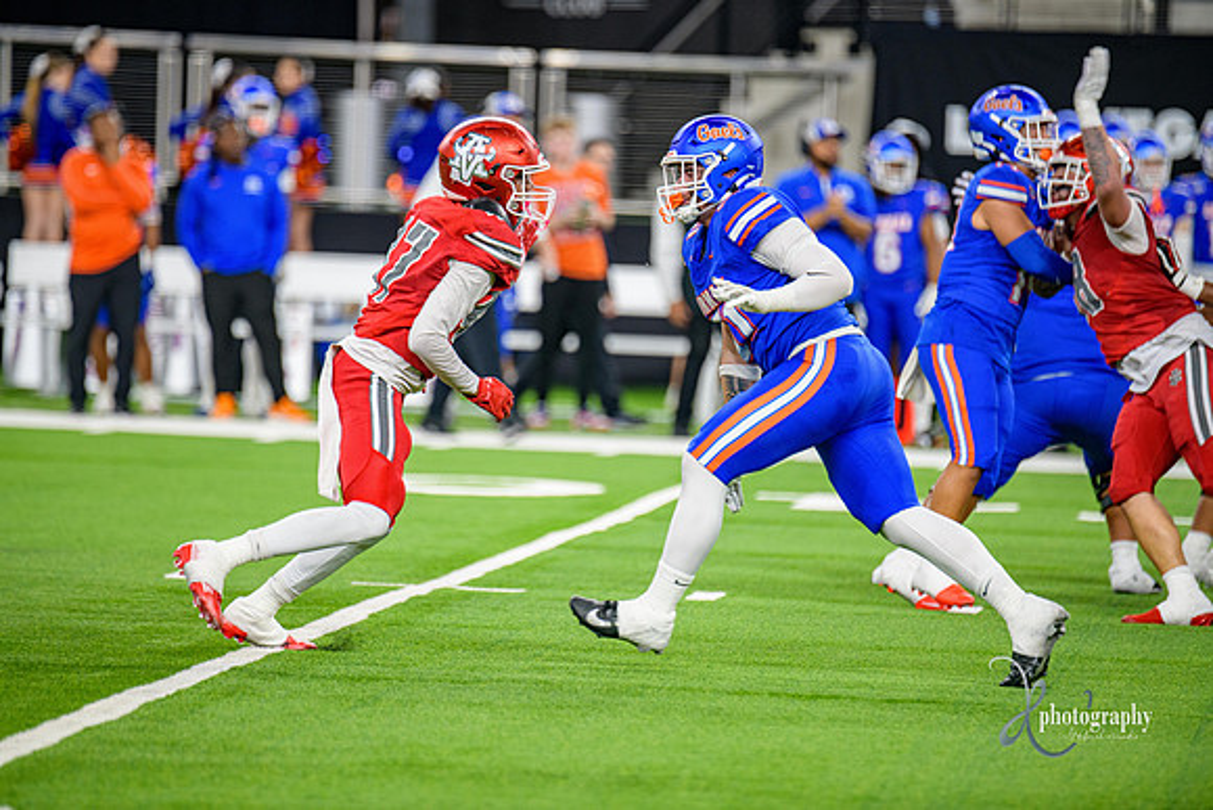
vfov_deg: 4.6
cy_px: 405
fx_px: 10110
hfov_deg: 6.9
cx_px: 606
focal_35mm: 300
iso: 1000
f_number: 2.8
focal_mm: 300
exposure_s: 1/400
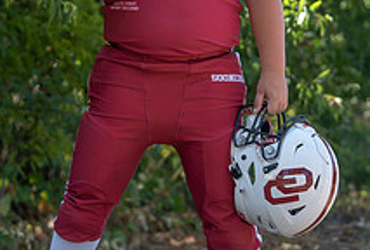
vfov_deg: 5.9
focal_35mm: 233
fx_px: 2405
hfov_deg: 8.8
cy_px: 19
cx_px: 197
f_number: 2.8
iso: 80
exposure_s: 1/320
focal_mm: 79
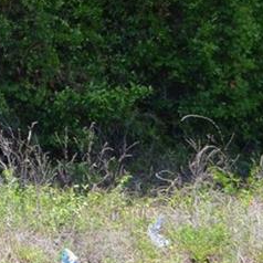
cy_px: -40
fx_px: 1470
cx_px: -370
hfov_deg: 9.2
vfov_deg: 10.1
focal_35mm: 171
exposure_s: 1/1250
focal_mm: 20
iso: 400
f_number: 4.5
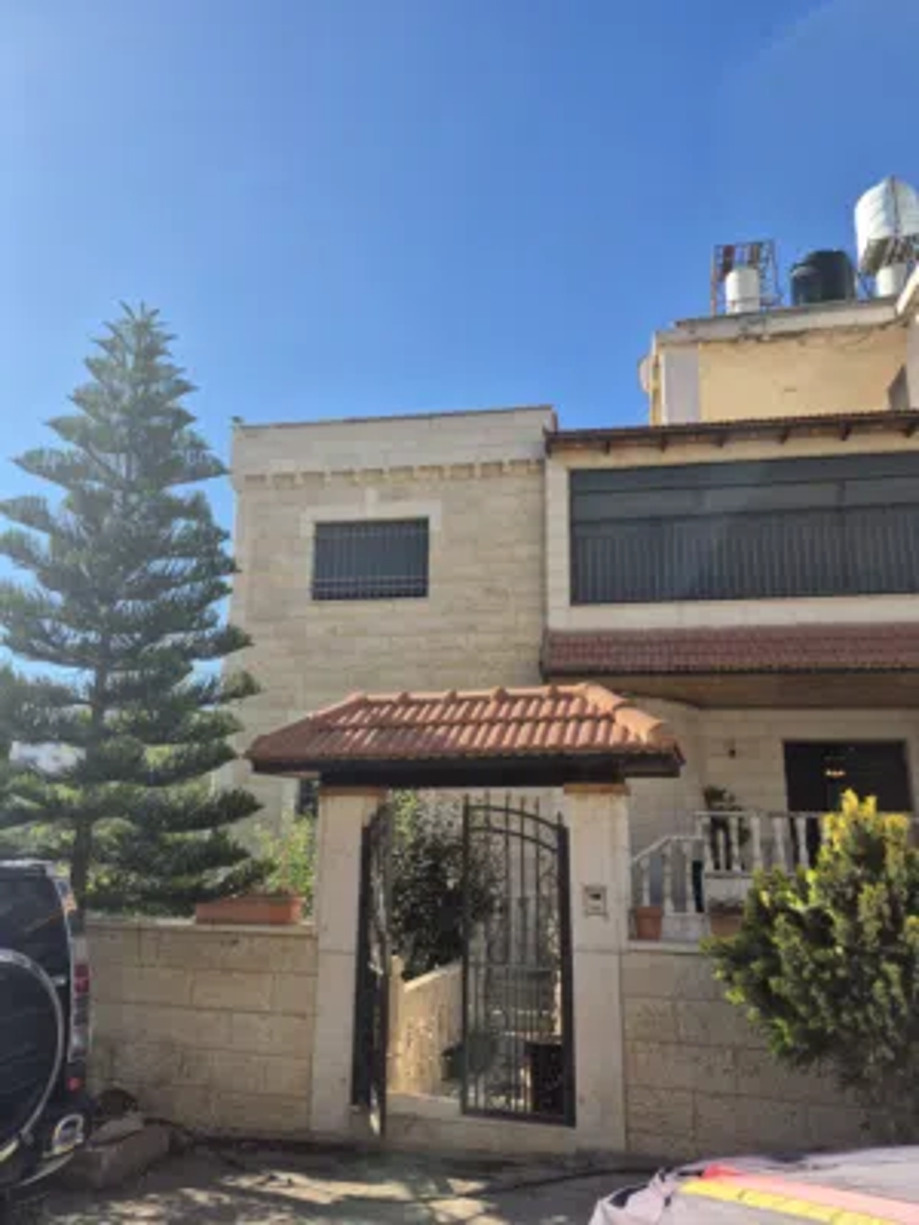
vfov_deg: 73.9
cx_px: 460
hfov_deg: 58.9
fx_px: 814
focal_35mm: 23
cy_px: 612
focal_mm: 5.4
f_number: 1.8
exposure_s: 1/1144
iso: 25
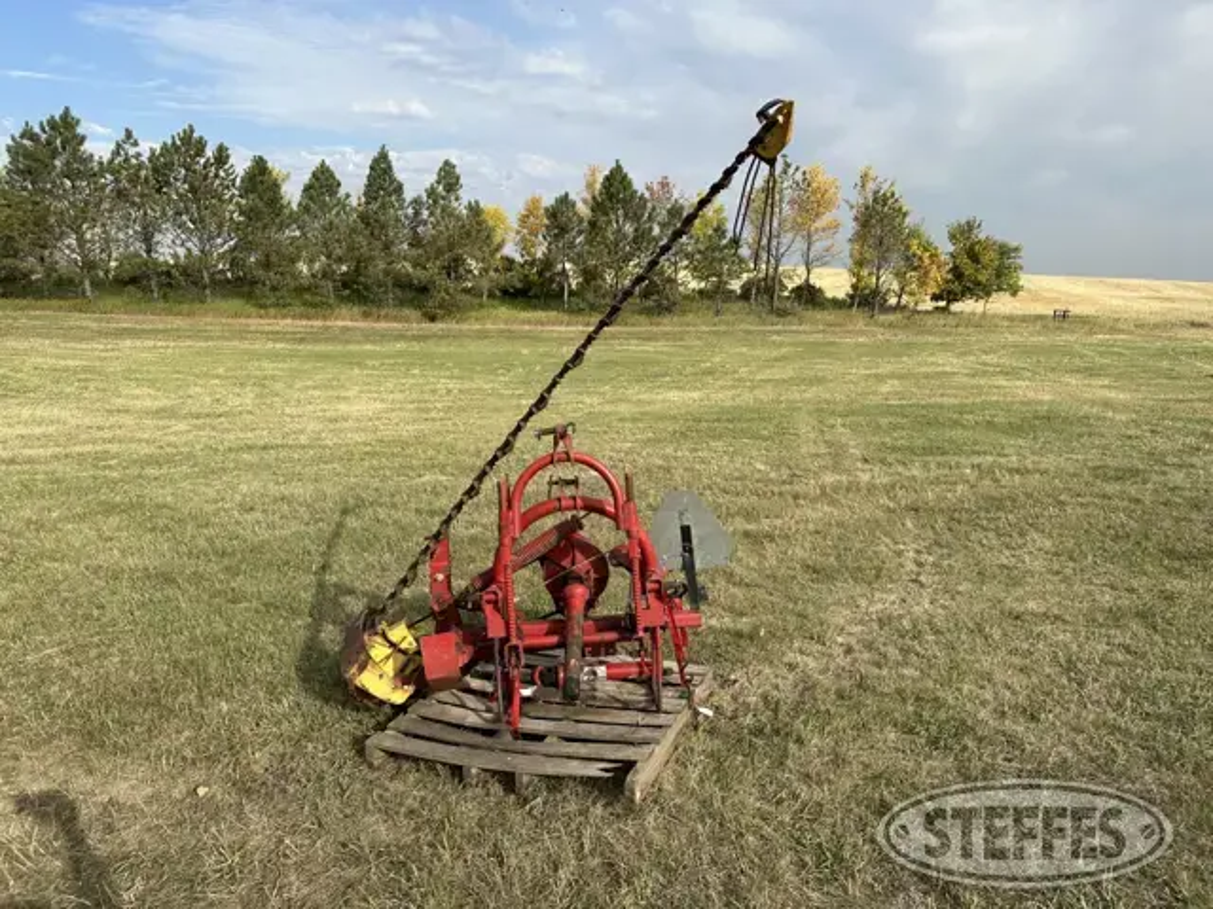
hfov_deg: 71.6
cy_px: 454
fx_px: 841
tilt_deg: -9.1
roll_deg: -1.5
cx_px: 606
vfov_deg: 56.8
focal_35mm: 24
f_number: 1.78
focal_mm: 6.86
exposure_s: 1/3861
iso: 80
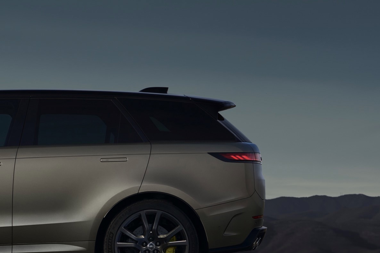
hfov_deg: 11.4
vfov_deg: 7.7
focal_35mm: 177
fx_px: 1868
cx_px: -88
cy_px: 212
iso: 200
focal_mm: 70
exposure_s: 1/320
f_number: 8
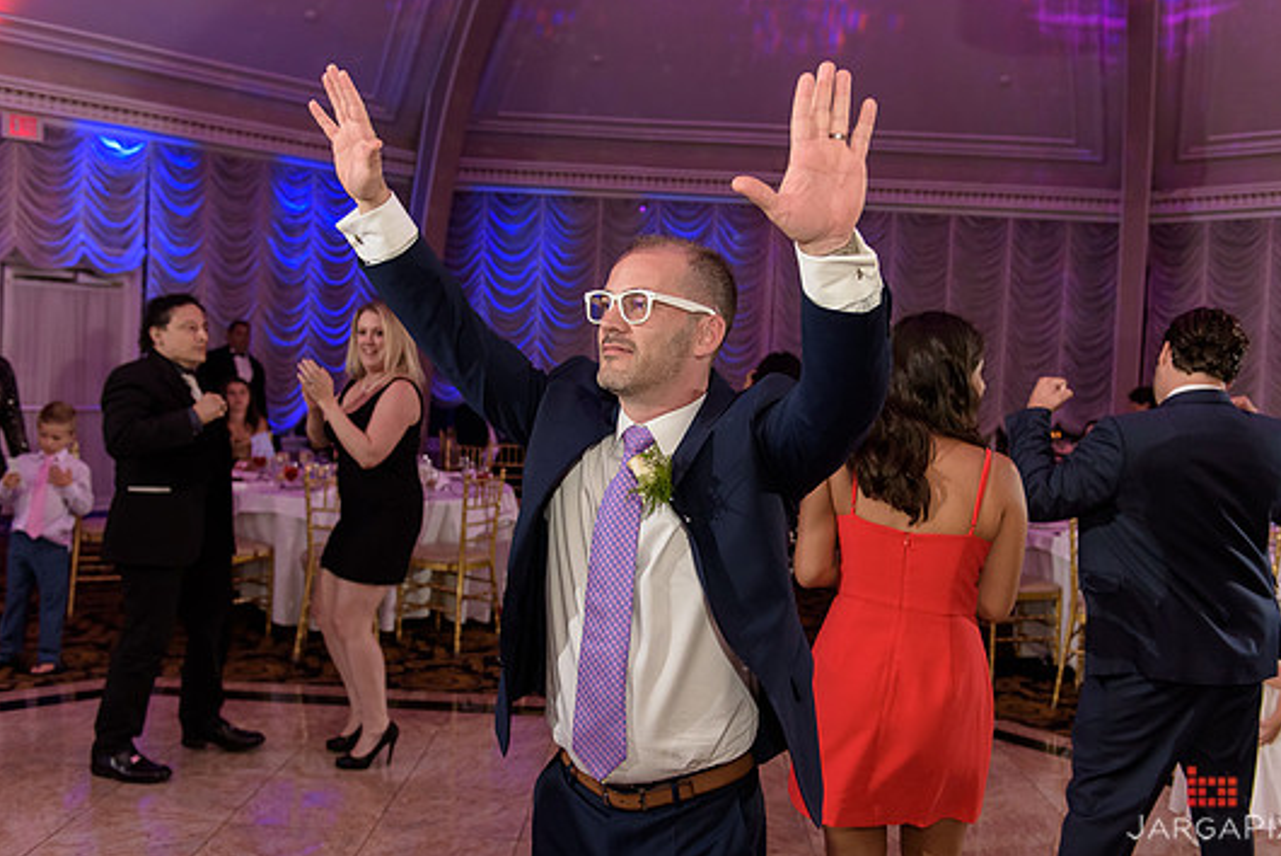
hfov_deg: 54.4
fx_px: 1246
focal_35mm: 35
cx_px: 657
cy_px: 424
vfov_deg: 37.9
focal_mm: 32
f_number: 3.2
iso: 1600
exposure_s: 1/125
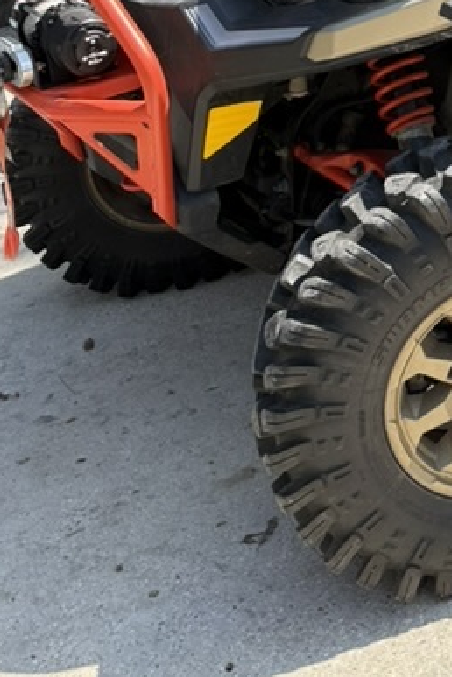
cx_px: 664
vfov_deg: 26.0
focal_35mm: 66
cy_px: -208
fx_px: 1243
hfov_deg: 18.4
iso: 80
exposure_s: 1/1770
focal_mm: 6.76
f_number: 1.78
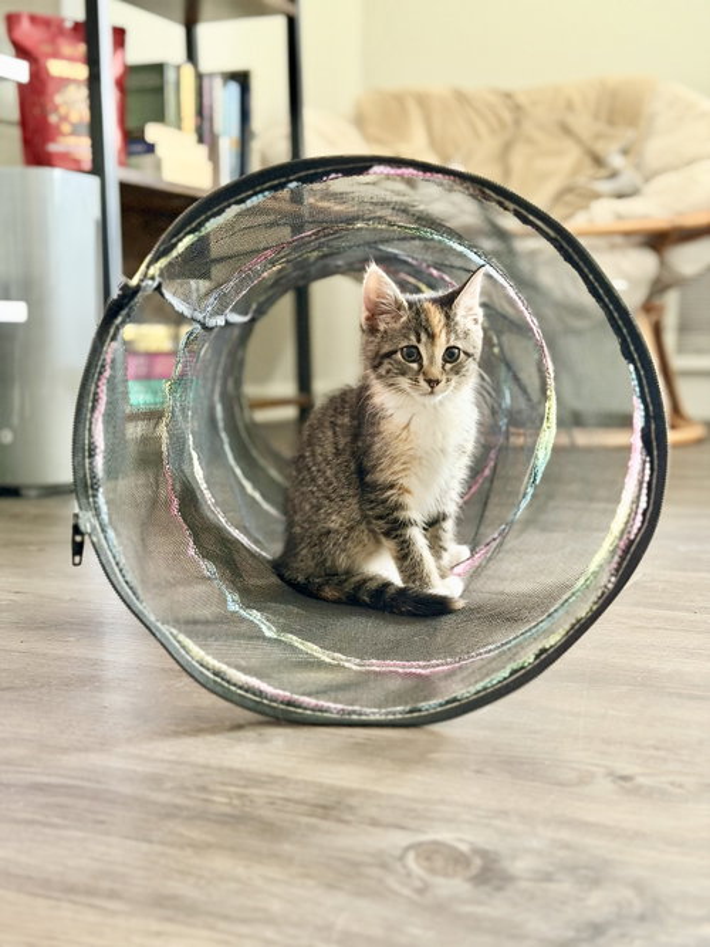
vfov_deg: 39.7
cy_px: 474
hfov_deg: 30.3
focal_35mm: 48
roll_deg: +0.3
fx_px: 1313
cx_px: 355
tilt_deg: -6.1
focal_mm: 6.76
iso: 800
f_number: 1.78
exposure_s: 1/26
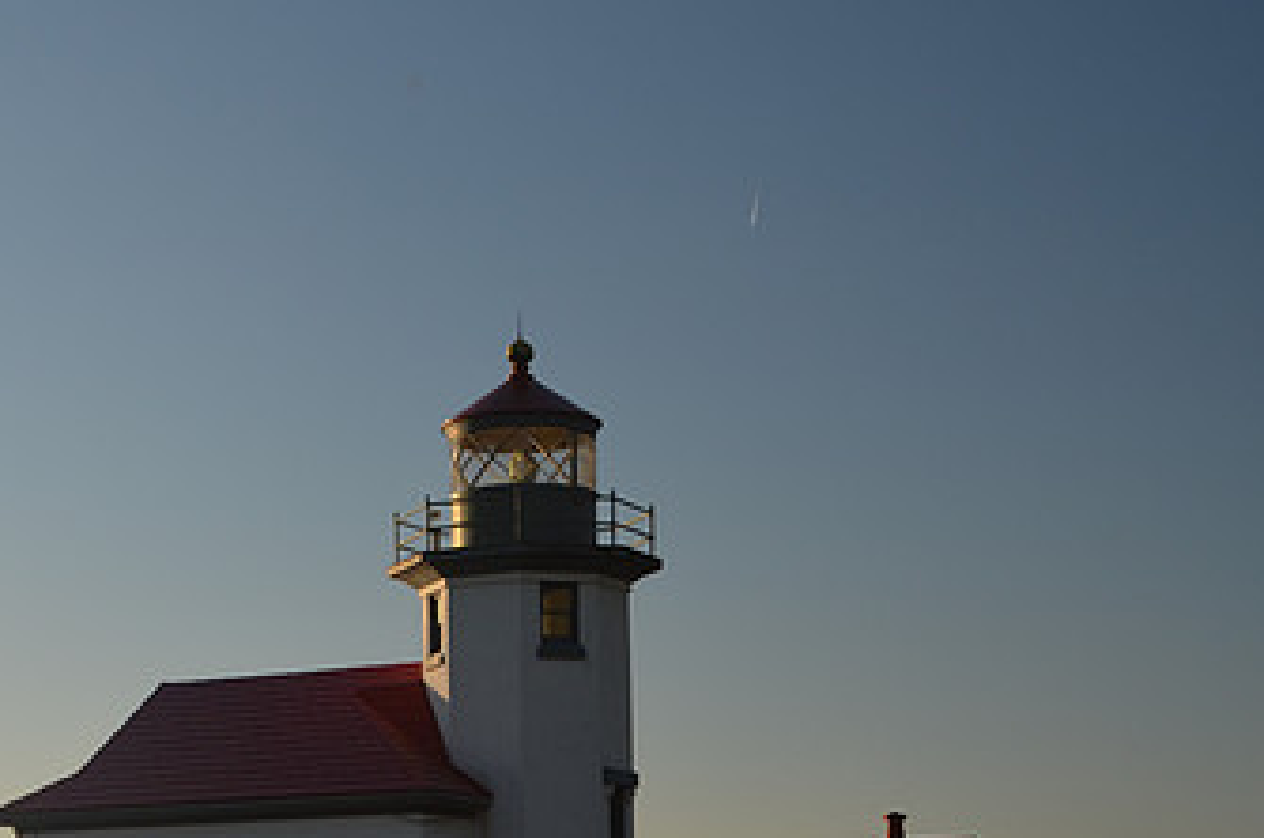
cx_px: 204
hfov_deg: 25.5
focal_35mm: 78
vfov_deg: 17.2
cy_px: 721
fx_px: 2733
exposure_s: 1/200
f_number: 7.1
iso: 200
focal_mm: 30
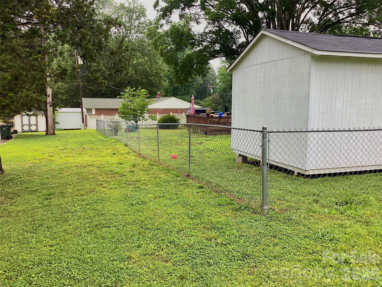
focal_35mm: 31
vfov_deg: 45.4
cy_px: 144
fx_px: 342
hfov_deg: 58.4
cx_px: 191
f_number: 2.4
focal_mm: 3.3
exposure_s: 1/120
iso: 25
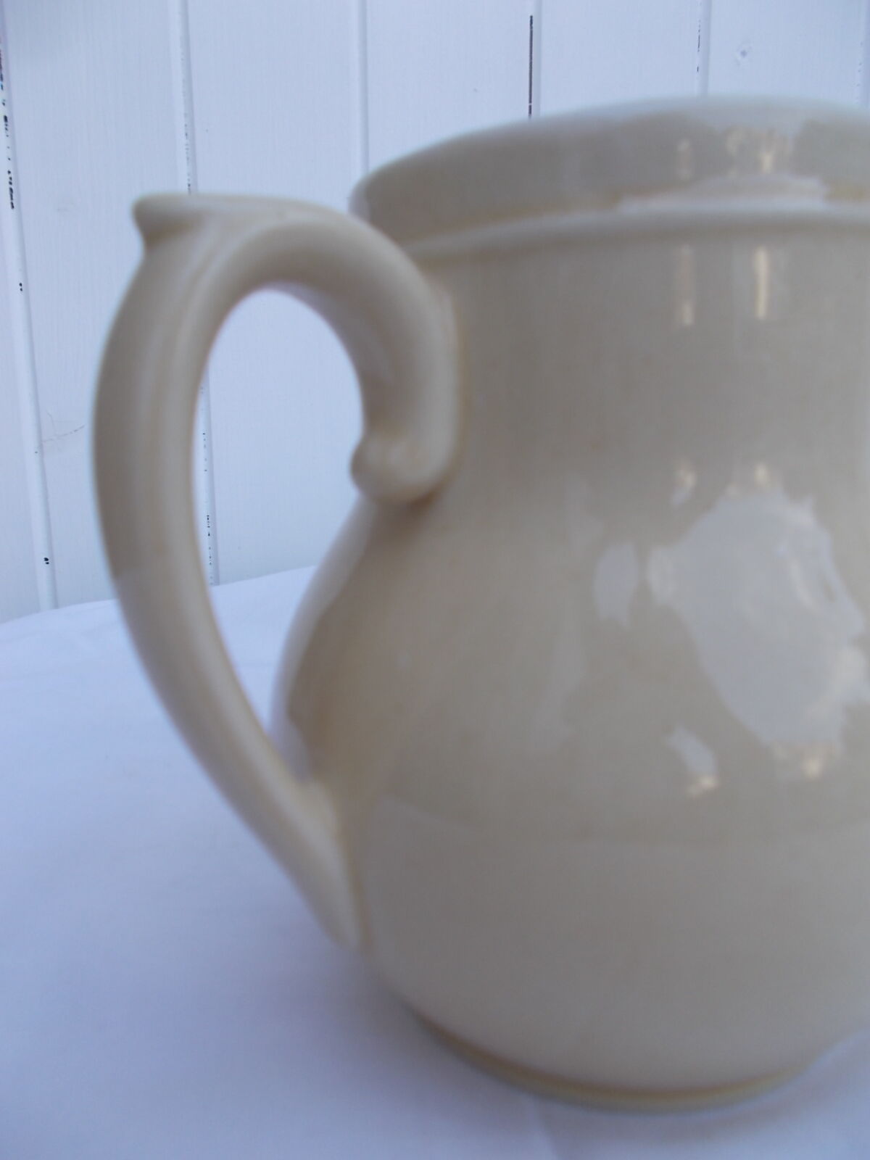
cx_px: 435
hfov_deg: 53.1
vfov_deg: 67.3
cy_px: 580
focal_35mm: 26
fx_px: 871
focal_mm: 4.6
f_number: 3.2
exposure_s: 1/160
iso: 80
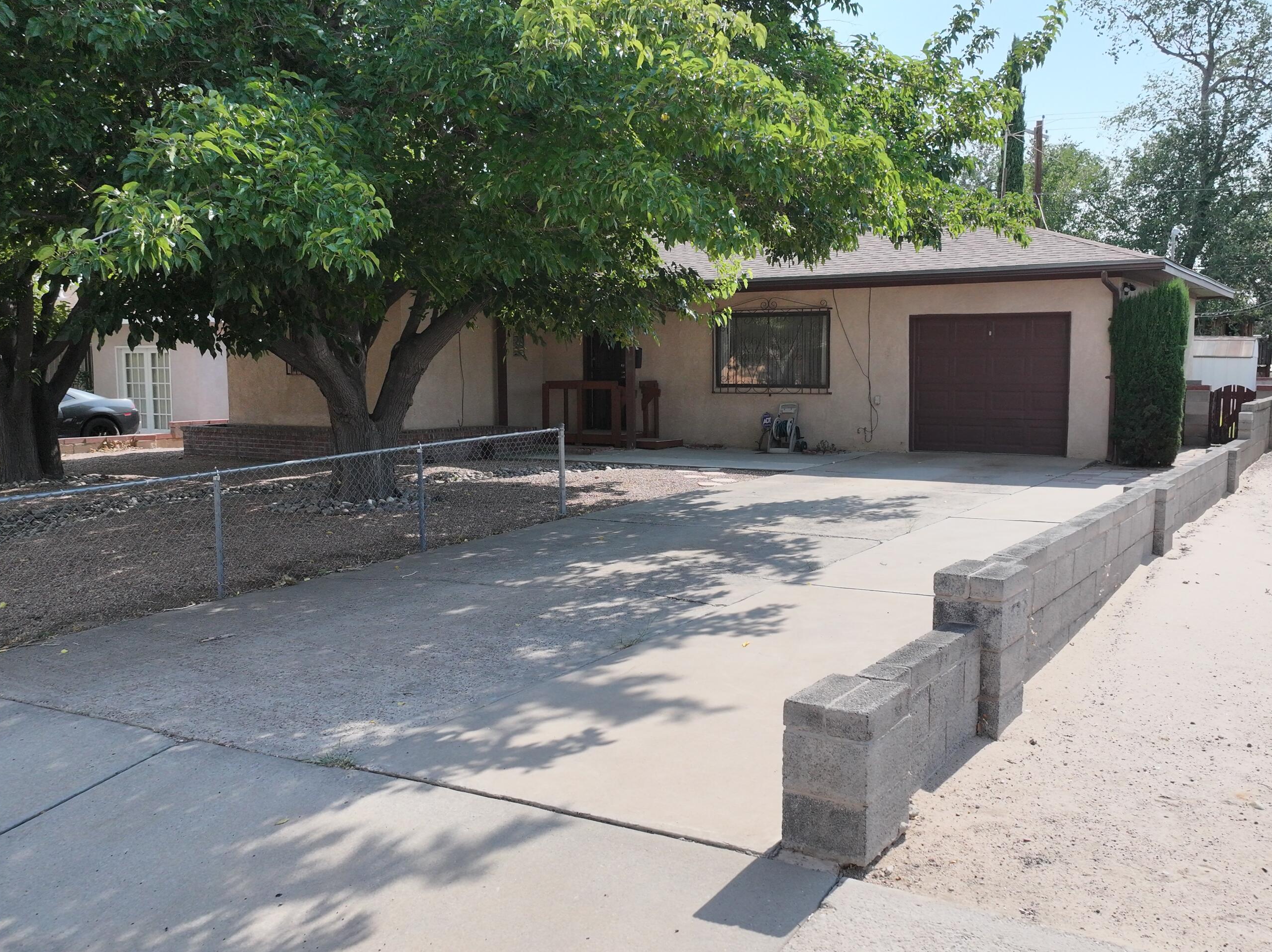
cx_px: 680
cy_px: 481
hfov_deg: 63.4
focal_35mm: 28
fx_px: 1028
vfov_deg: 49.7
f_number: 2.8
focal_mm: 12.29
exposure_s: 1/3200
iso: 400
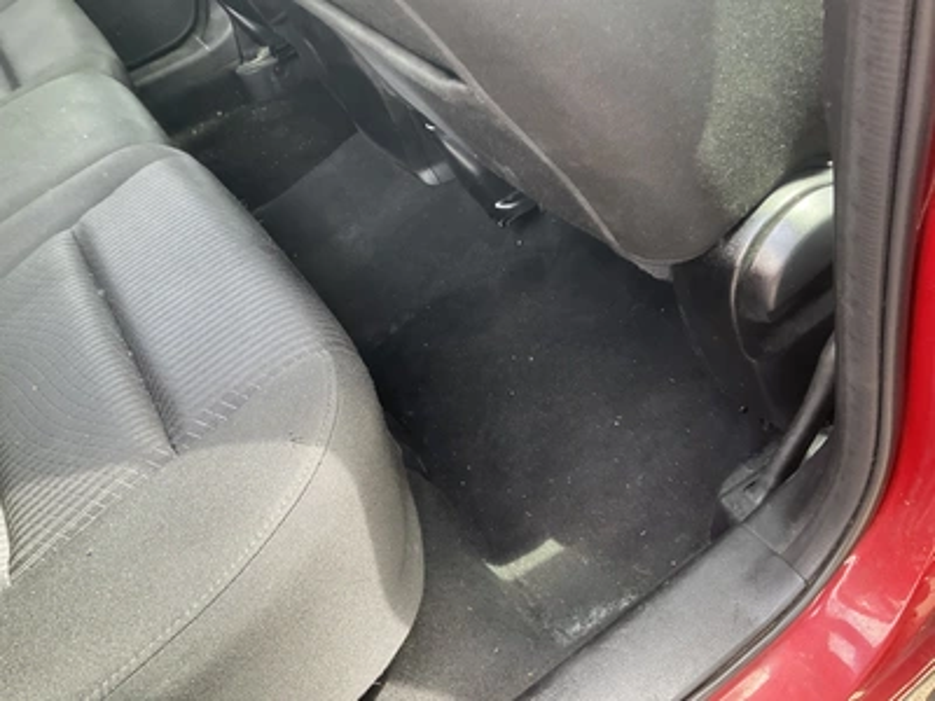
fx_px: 783
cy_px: 350
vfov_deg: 48.2
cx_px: 468
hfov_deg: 61.7
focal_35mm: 29
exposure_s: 1/74
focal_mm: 3
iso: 64
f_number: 1.8
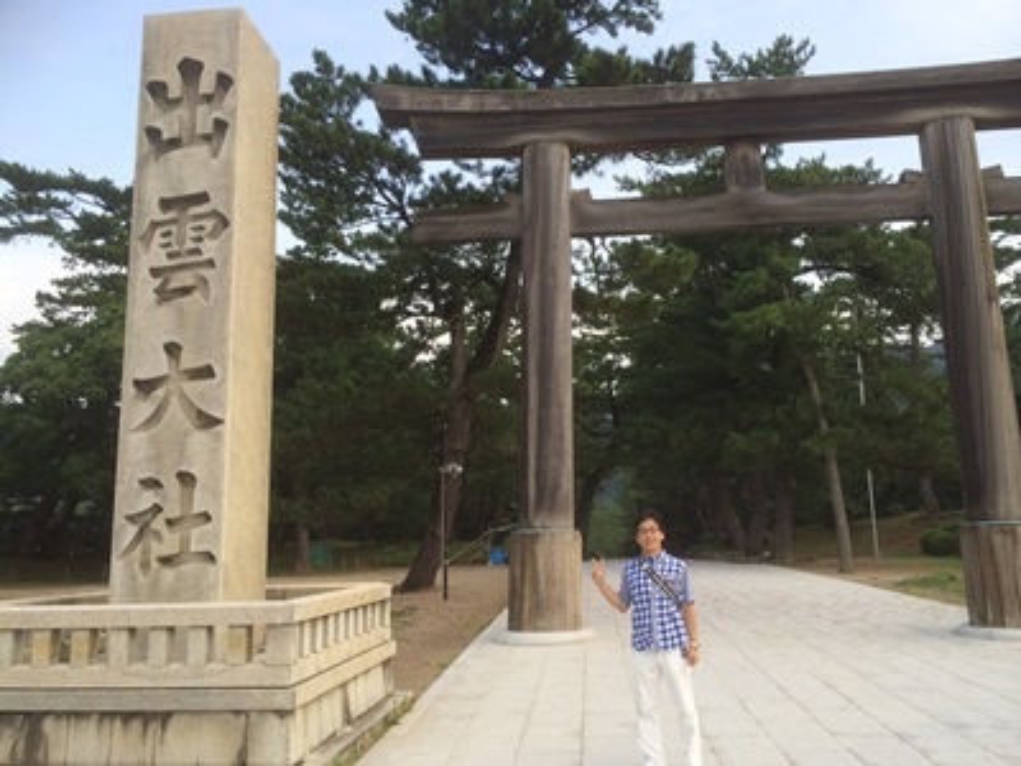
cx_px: 510
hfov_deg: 60.0
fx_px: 885
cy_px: 383
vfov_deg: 46.8
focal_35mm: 30
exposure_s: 1/477
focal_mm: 4.12
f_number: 2.2
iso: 32
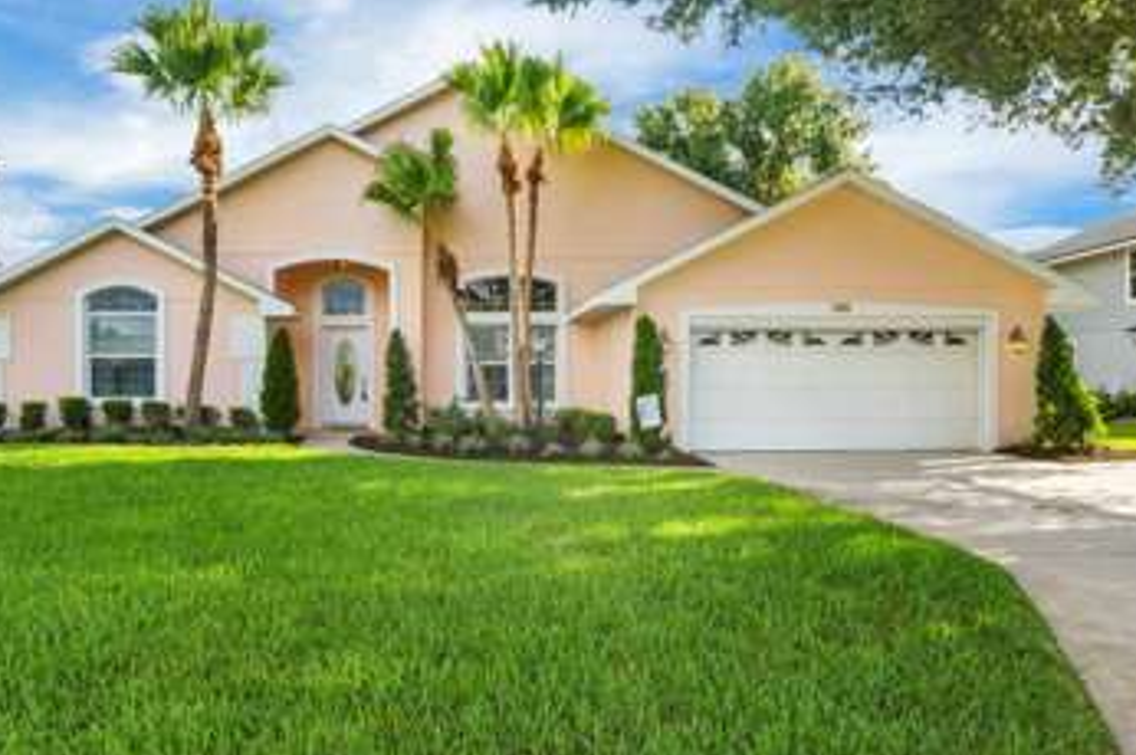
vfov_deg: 51.2
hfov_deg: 70.8
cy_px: 363
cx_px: 453
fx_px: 788
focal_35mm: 25
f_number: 10
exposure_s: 1/125
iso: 200
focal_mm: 12
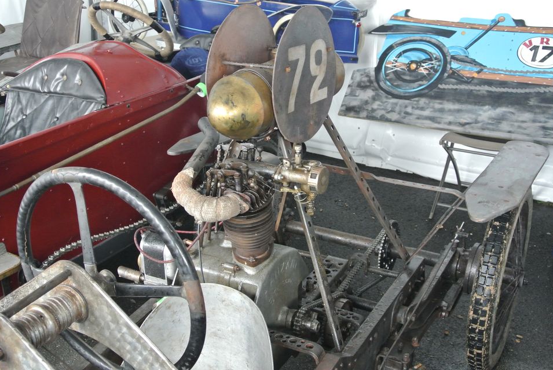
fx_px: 677
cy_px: 193
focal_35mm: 44
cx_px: 276
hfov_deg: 44.5
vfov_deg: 30.6
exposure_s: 1/30
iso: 800
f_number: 4.2
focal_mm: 15.7
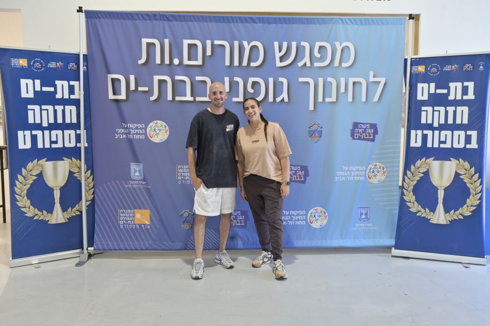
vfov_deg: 42.3
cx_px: 245
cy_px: 163
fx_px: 422
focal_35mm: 31
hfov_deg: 60.3
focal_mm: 31
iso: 1250
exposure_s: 1/160
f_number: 5.6
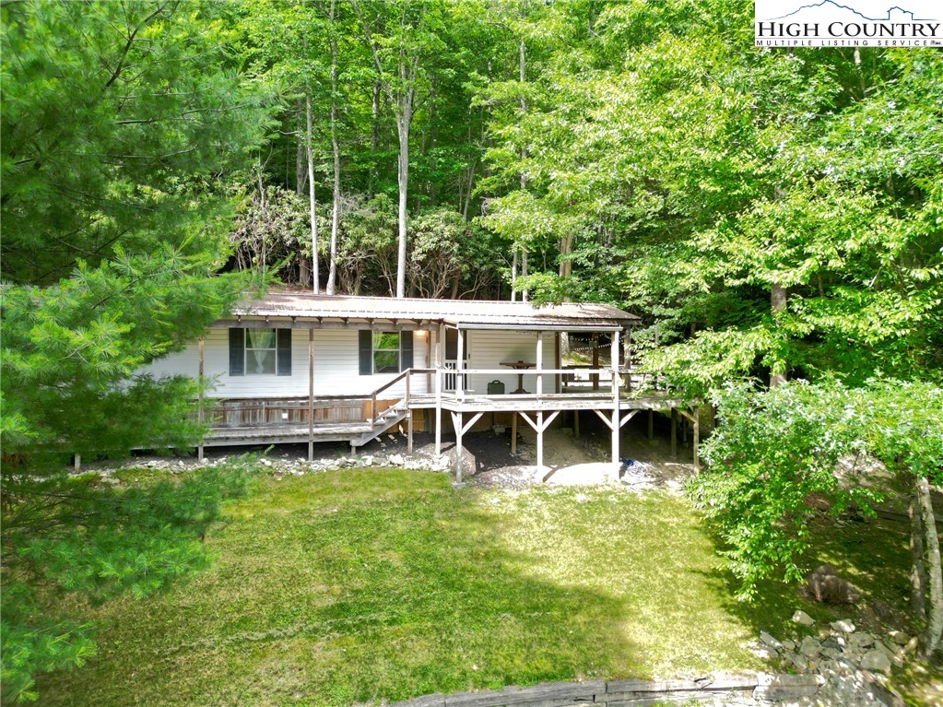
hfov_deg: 71.6
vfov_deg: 56.8
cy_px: 354
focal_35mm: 24
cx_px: 472
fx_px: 654
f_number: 1.7
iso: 100
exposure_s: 1/500
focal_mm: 6.7
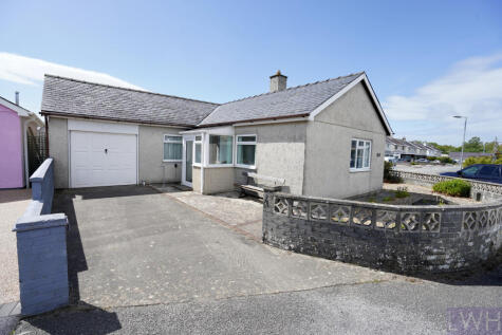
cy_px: 168
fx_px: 223
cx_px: 251
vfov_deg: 73.8
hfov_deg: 96.7
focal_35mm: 16
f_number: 5.6
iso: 100
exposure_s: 1/400
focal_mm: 16
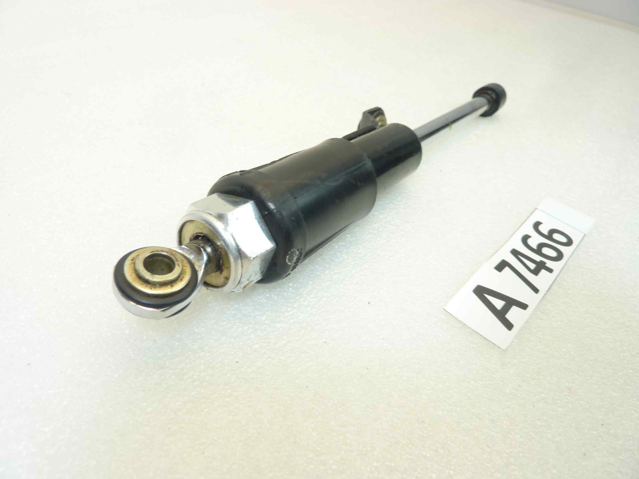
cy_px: 240
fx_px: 461
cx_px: 320
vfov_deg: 54.9
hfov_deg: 69.4
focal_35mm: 25
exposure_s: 1/25
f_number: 3.3
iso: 80
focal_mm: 4.1
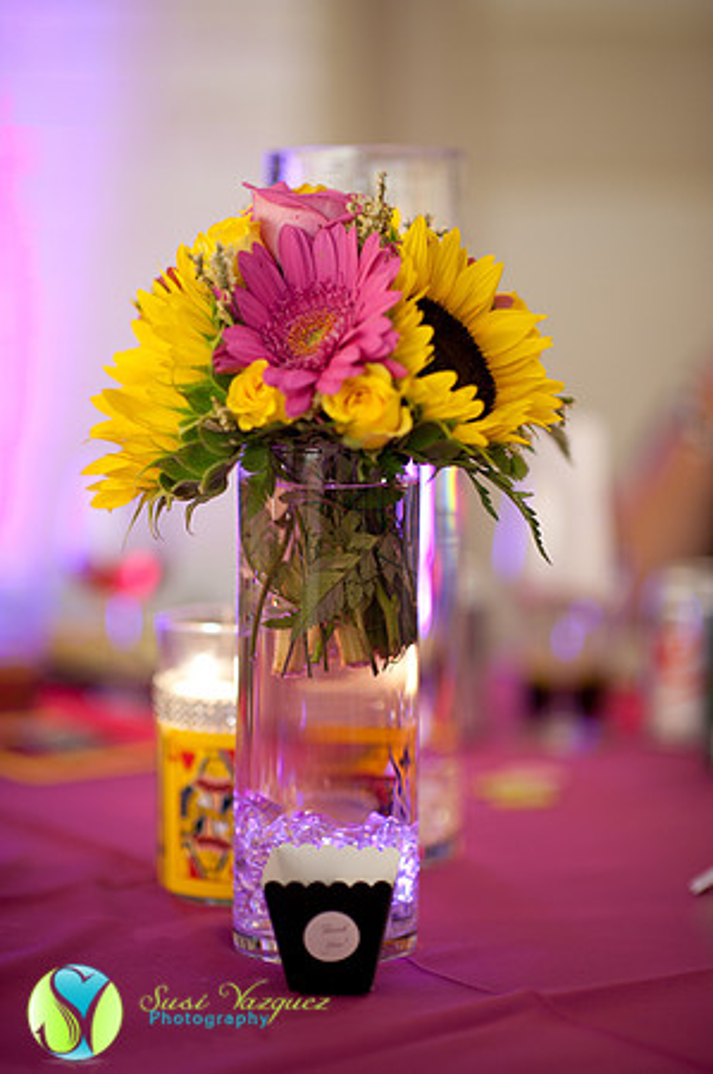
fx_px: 2531
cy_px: 537
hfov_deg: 16.0
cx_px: 356
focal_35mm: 85
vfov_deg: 23.9
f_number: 1.4
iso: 800
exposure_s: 1/80
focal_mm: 85
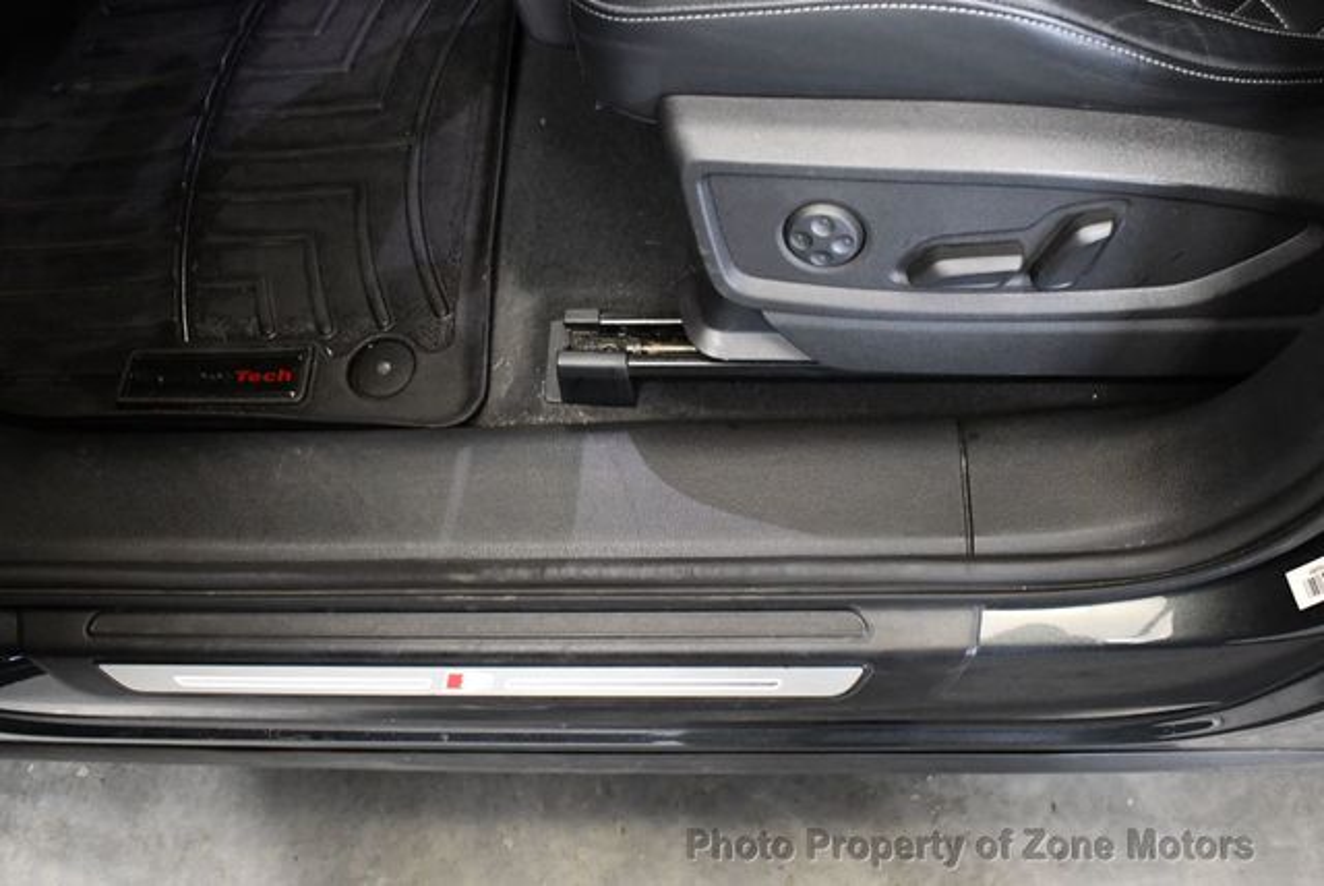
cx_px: 662
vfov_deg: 36.9
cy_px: 443
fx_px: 1325
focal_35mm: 36
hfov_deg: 53.1
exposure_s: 1/60
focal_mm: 18
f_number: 3.5
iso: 3600
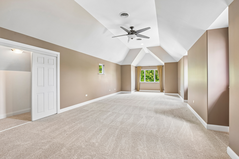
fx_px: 100
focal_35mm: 15
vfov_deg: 77.3
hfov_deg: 100.4
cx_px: 120
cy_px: 80
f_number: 8
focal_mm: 10
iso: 400
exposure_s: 1/15
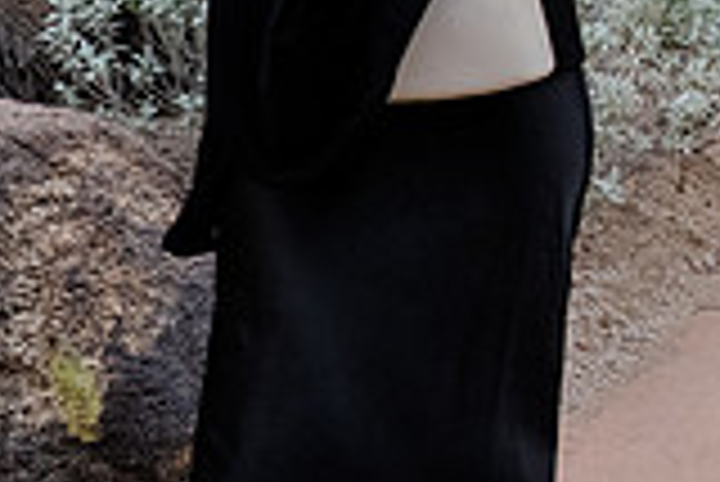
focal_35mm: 87
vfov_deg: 14.1
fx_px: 1742
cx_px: 760
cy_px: -363
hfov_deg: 22.3
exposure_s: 1/250
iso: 2000
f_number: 5.6
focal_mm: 24
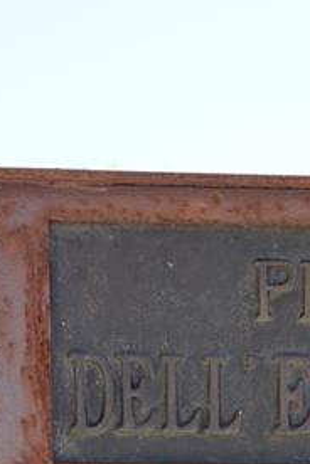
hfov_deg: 5.1
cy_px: 903
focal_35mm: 266
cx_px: 406
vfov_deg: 7.5
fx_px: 3436
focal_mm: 68
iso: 100
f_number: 4
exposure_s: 1/200
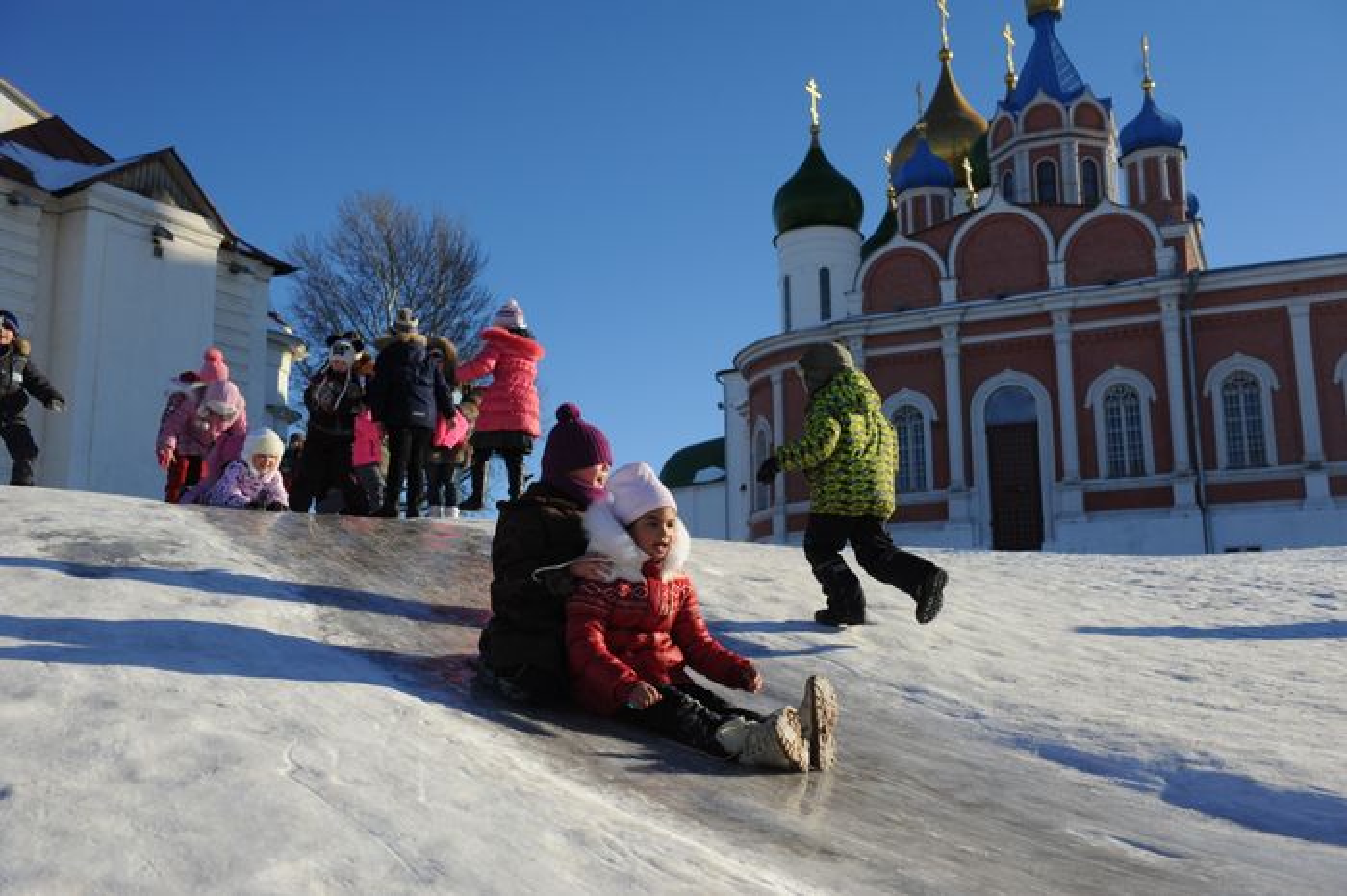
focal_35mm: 36
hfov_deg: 53.2
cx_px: 674
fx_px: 1346
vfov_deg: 36.8
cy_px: 448
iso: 500
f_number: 5.6
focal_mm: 36
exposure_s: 1/3200
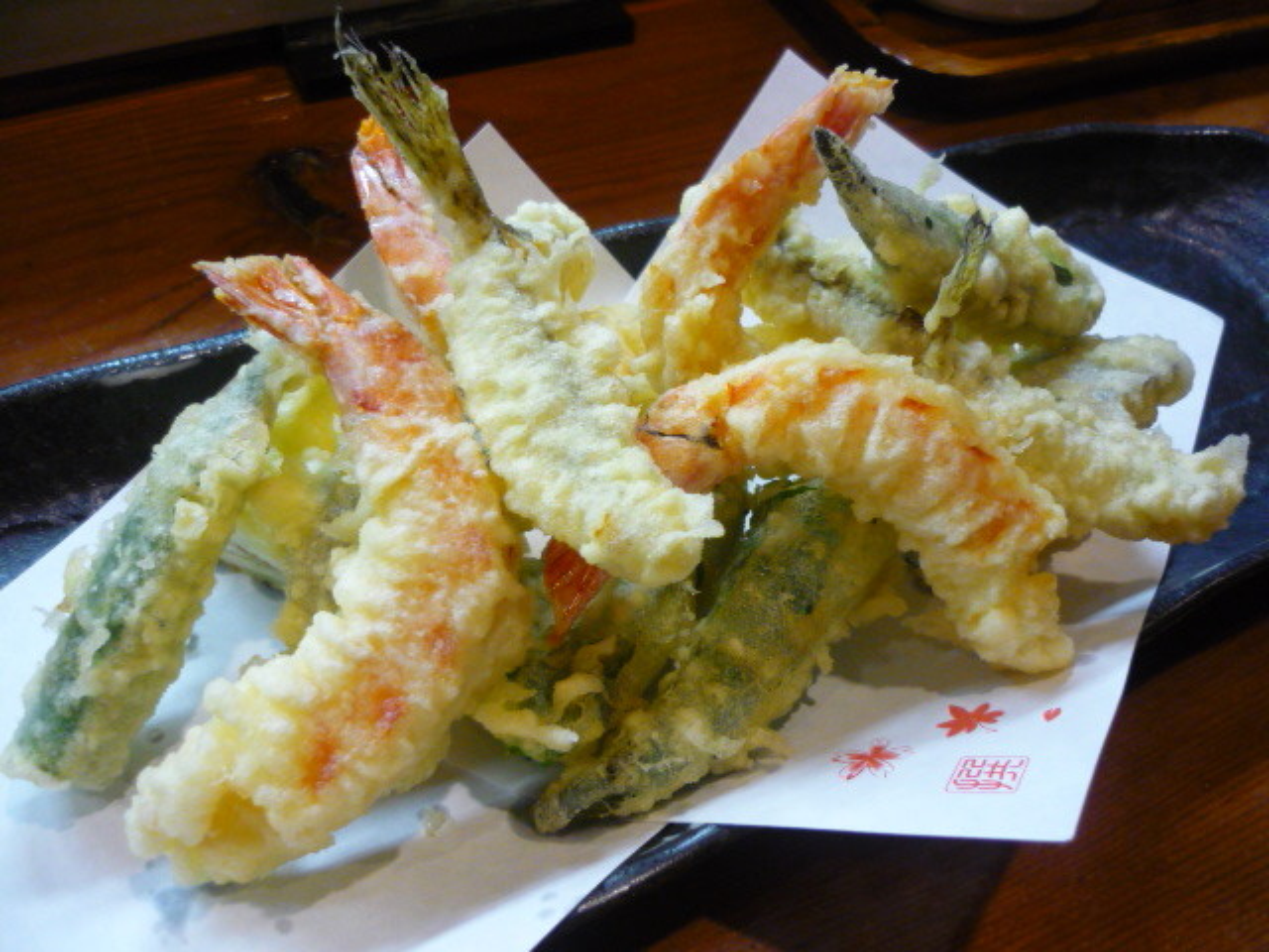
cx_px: 634
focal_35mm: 33
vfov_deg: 42.9
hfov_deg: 55.4
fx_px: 1210
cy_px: 476
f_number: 2.8
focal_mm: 5.5
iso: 400
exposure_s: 1/30
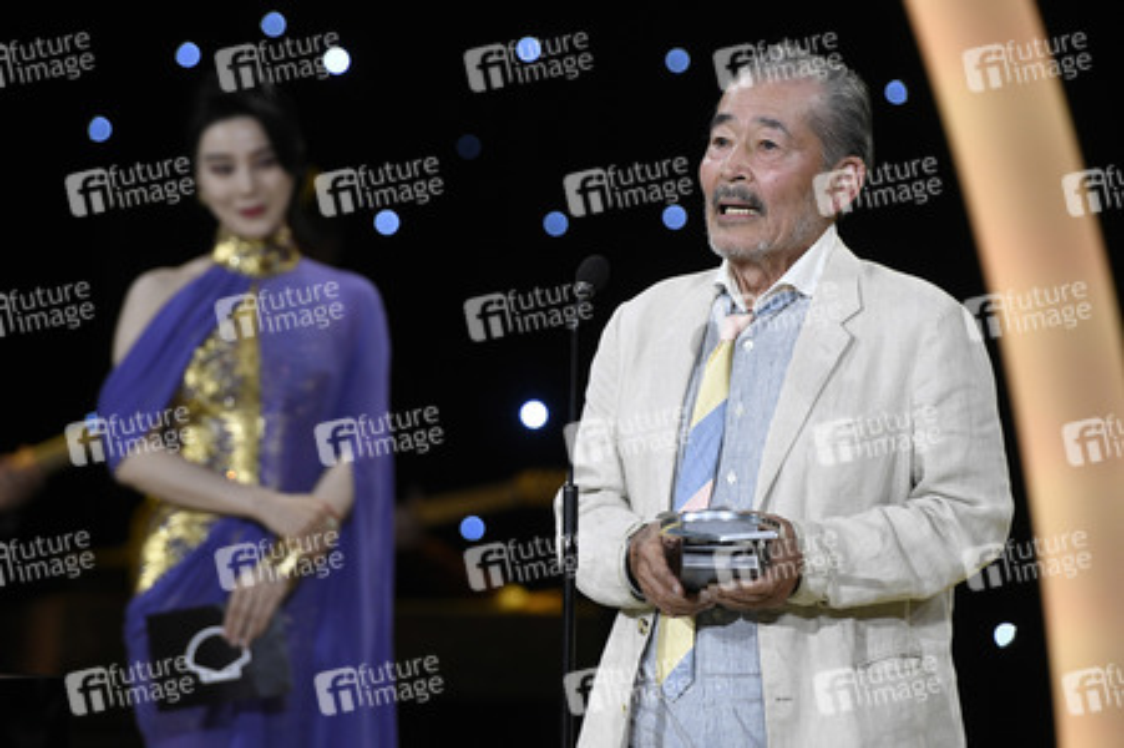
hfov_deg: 10.3
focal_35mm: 200
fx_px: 6240
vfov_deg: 6.9
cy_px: 374
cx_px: 562
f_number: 4
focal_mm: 200
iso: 2000
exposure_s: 1/320
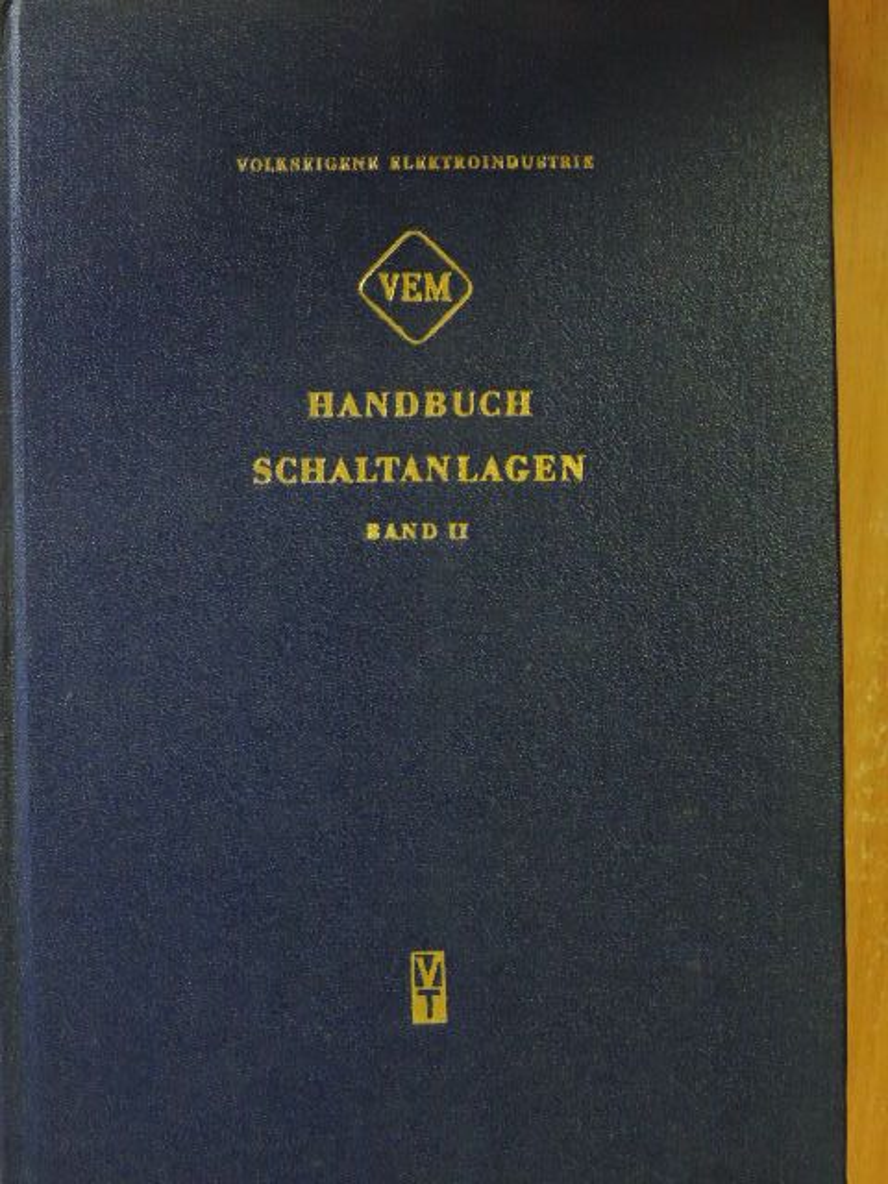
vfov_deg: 29.8
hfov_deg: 22.6
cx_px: 444
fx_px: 2223
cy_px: 592
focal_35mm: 65
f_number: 4.2
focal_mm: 11.6
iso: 1600
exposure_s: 1/80
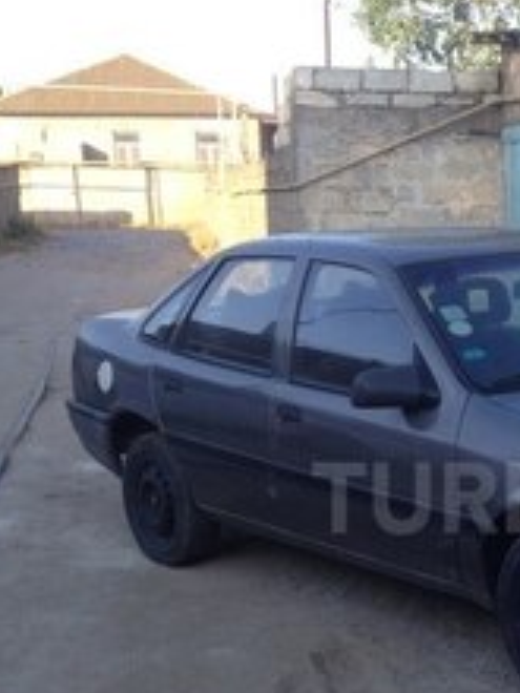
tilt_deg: -10.9
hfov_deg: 18.1
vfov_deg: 24.5
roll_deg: +1.4
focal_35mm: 79
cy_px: 498
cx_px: 555
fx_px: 1582
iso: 50
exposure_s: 1/397
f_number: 2.4
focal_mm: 4.28
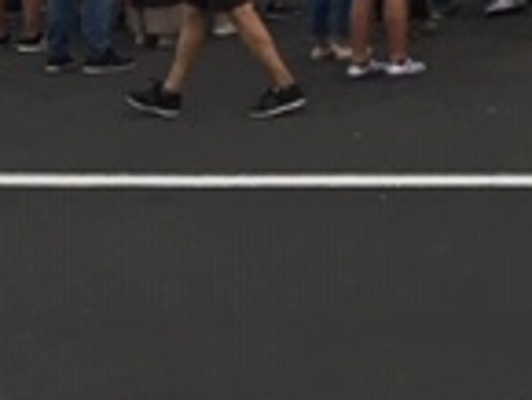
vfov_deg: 10.5
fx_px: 1969
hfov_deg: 13.8
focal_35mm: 128
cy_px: -455
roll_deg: +3.9
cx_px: 932
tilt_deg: +4.3
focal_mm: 4.15
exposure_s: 1/30
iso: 32
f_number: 2.2
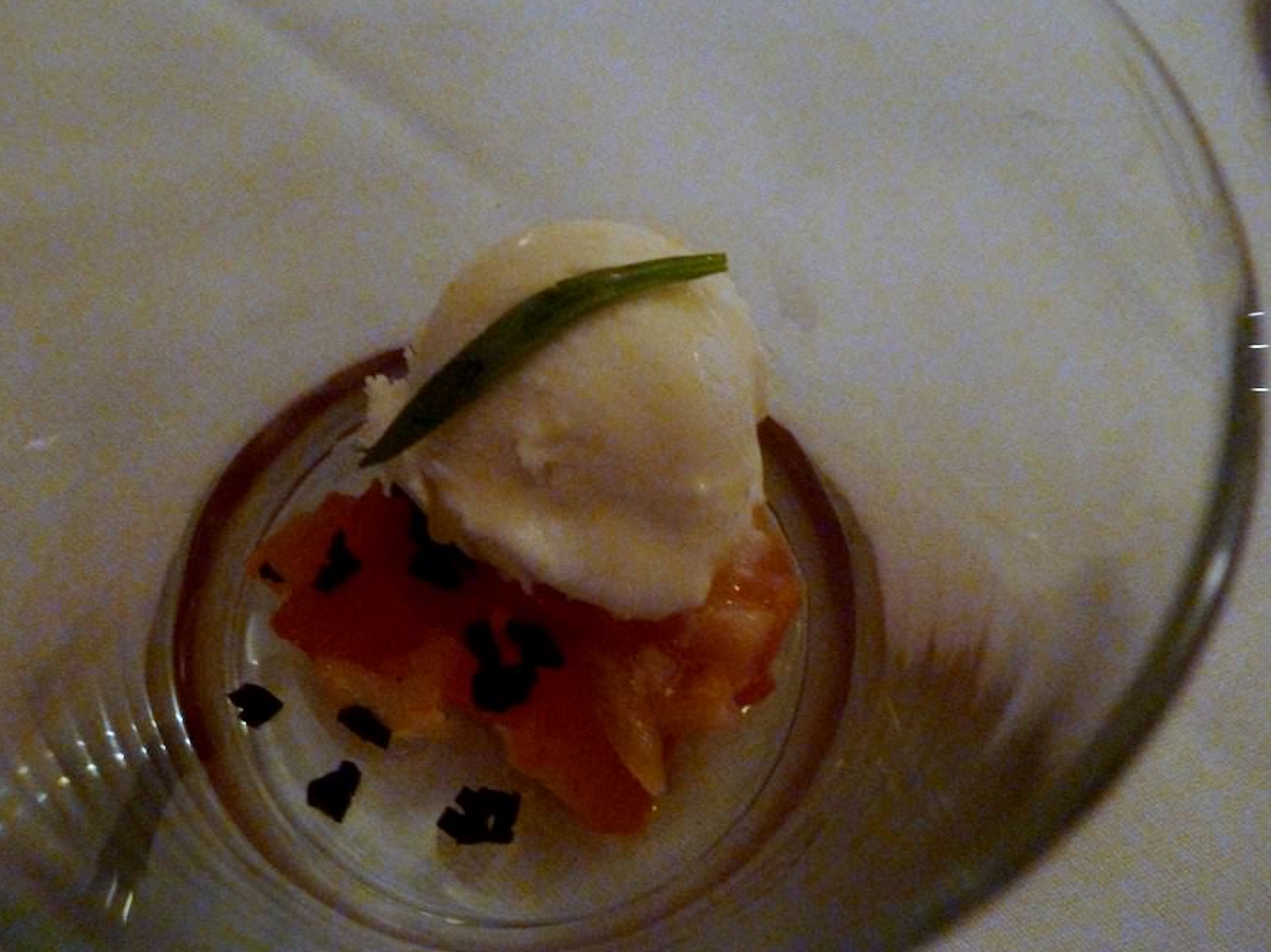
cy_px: 467
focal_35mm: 29
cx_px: 569
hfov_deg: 61.5
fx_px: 1065
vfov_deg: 48.2
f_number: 3.3
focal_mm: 4.1
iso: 400
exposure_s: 1/4
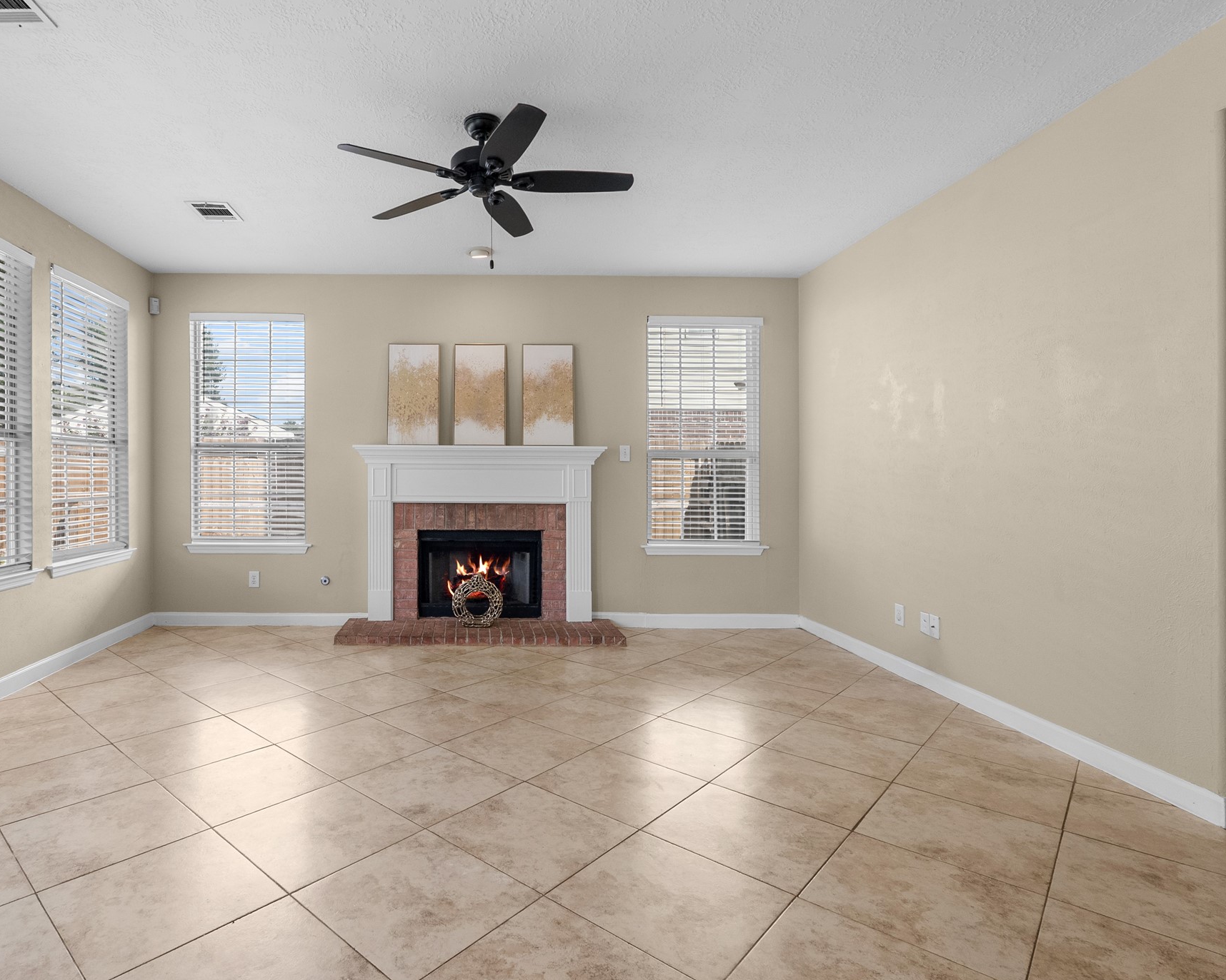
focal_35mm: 19
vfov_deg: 70.8
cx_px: 471
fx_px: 689
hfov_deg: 81.9
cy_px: 475
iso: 1000
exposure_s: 1/40
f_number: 8
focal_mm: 16
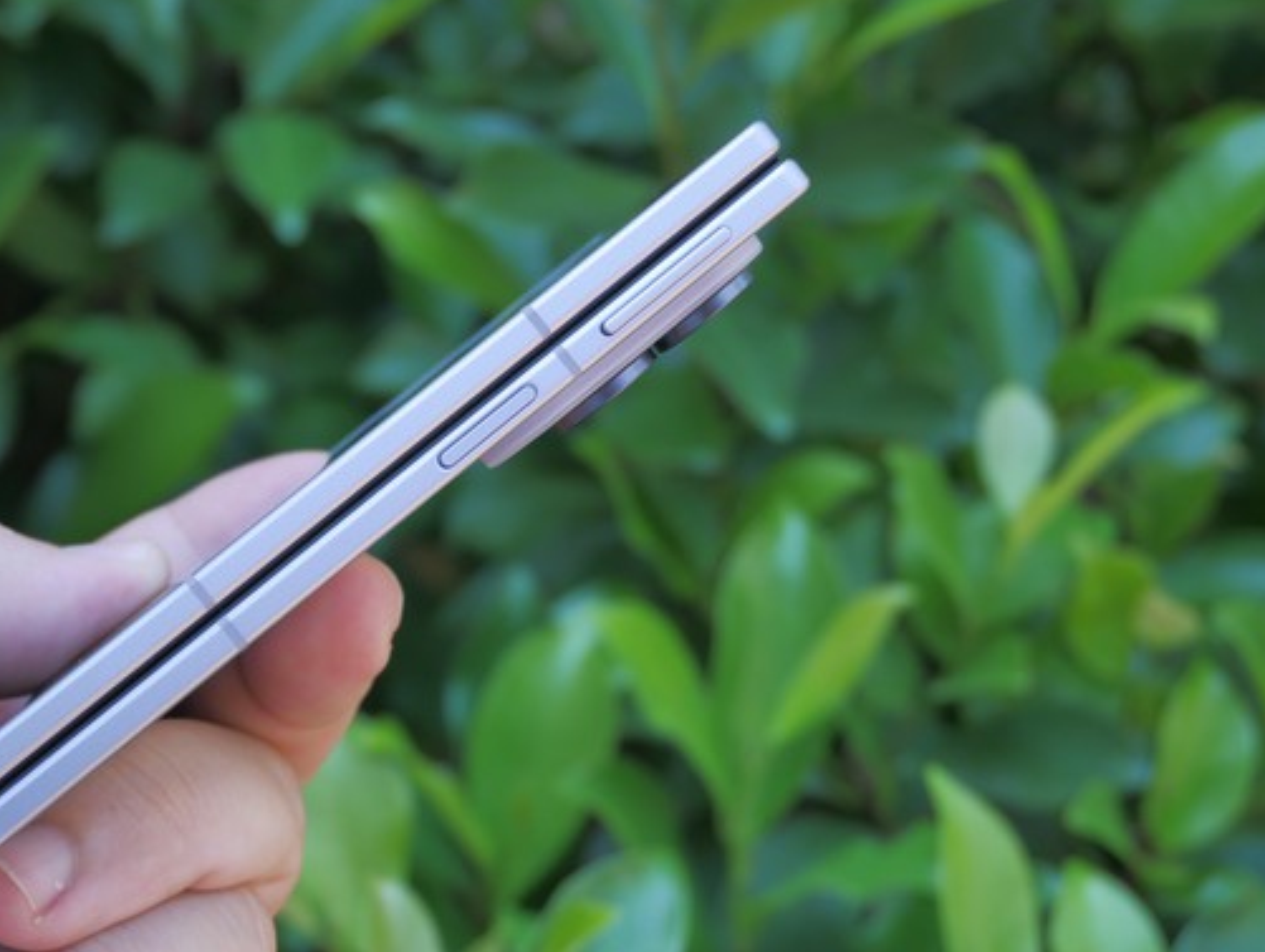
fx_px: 2890
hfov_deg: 24.6
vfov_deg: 18.7
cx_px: 487
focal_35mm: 79
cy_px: 490
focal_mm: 30
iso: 200
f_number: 5.3
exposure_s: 1/125
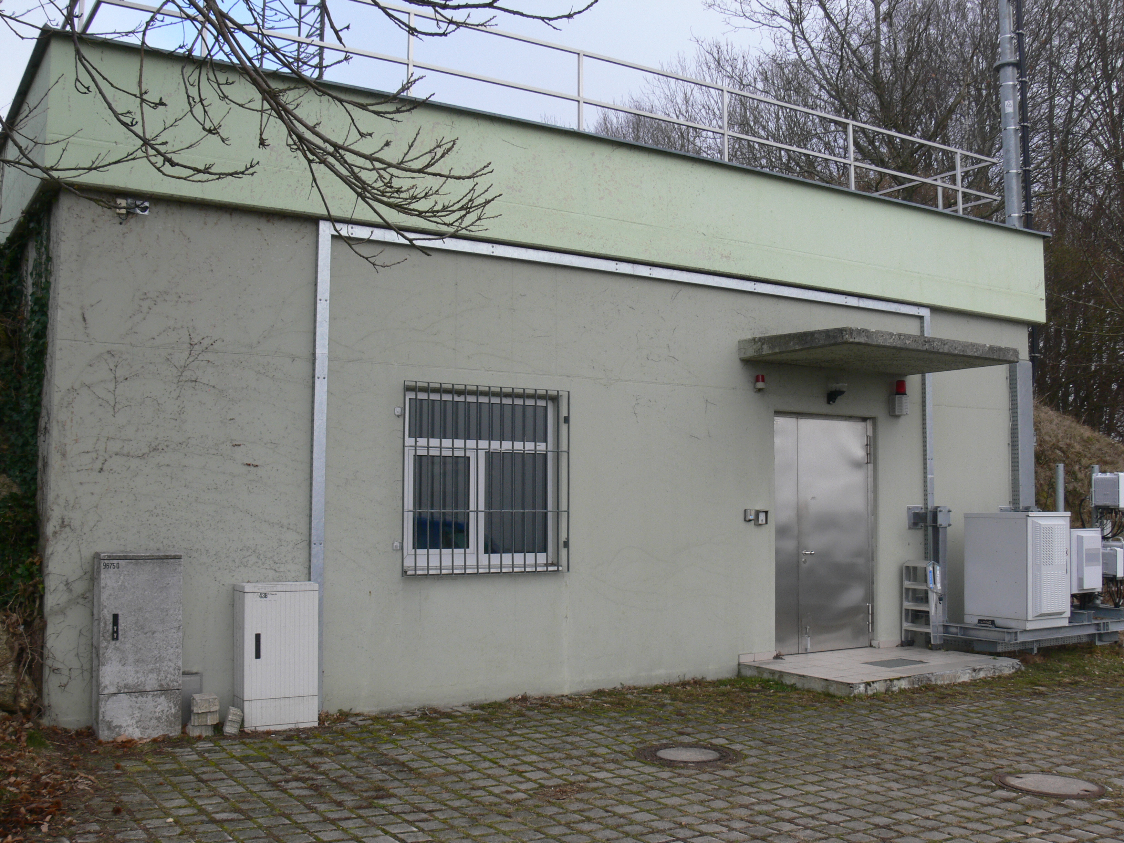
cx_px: 562
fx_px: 1136
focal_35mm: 35
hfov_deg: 52.6
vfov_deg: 40.7
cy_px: 422
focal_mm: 7.4
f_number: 5.6
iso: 80
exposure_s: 1/125
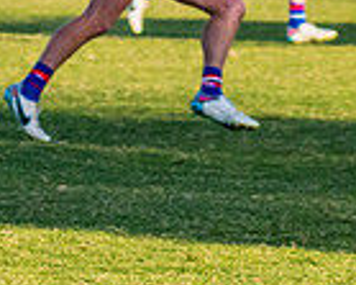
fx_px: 8170
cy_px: 40
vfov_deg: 2.0
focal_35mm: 776
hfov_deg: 2.5
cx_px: -307
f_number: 5.6
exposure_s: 1/1600
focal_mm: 170
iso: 800
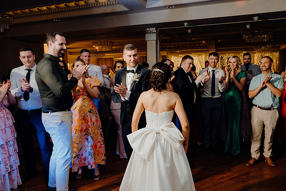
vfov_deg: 48.0
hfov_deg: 67.4
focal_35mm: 27
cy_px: 96
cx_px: 143
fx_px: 215
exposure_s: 1/160
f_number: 3.5
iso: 2500
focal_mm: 27
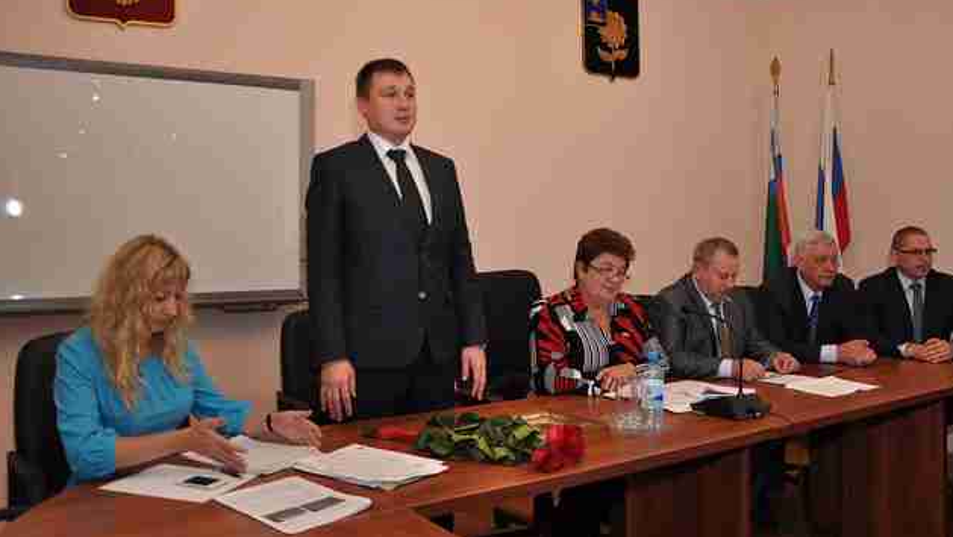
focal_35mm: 34
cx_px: 479
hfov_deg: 58.7
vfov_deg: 35.1
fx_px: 847
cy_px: 238
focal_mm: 21
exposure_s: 1/60
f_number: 5
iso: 400
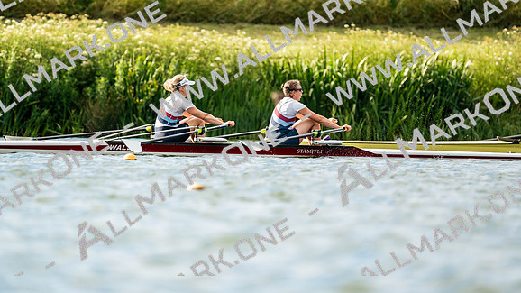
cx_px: 260
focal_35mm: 631
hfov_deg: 3.4
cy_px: 121
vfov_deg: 1.9
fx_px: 8716
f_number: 6.3
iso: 400
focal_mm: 600
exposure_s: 1/2000
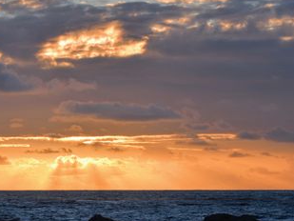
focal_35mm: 215
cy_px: 105
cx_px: 80
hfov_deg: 9.2
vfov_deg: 6.9
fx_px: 1827
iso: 100
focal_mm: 90
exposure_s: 1/200
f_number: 8
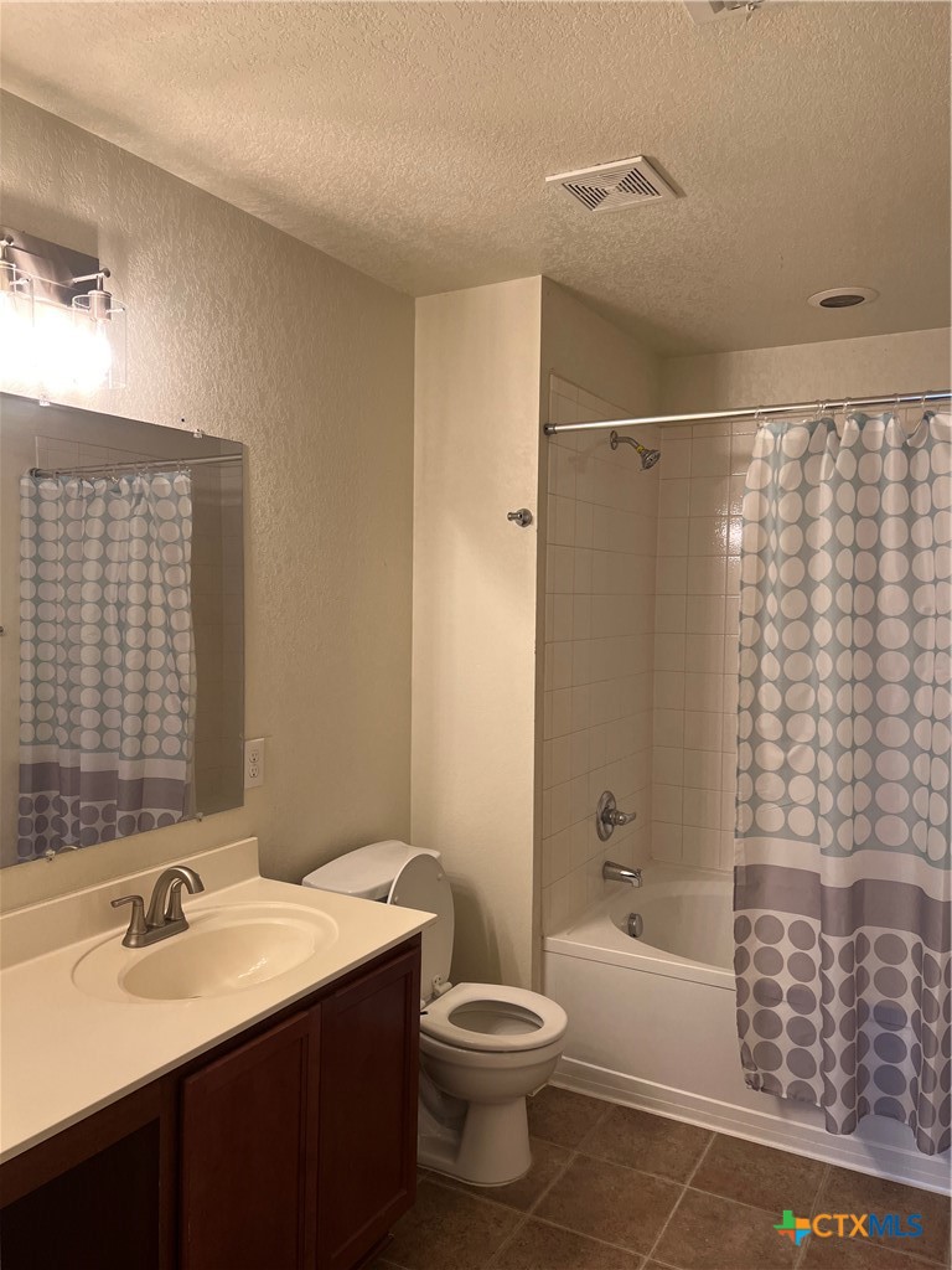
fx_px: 953
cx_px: 476
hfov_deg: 53.1
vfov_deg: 67.3
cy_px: 635
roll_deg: -0.5
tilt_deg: -2.4
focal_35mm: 26
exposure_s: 1/120
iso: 64
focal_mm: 5.7
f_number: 1.5
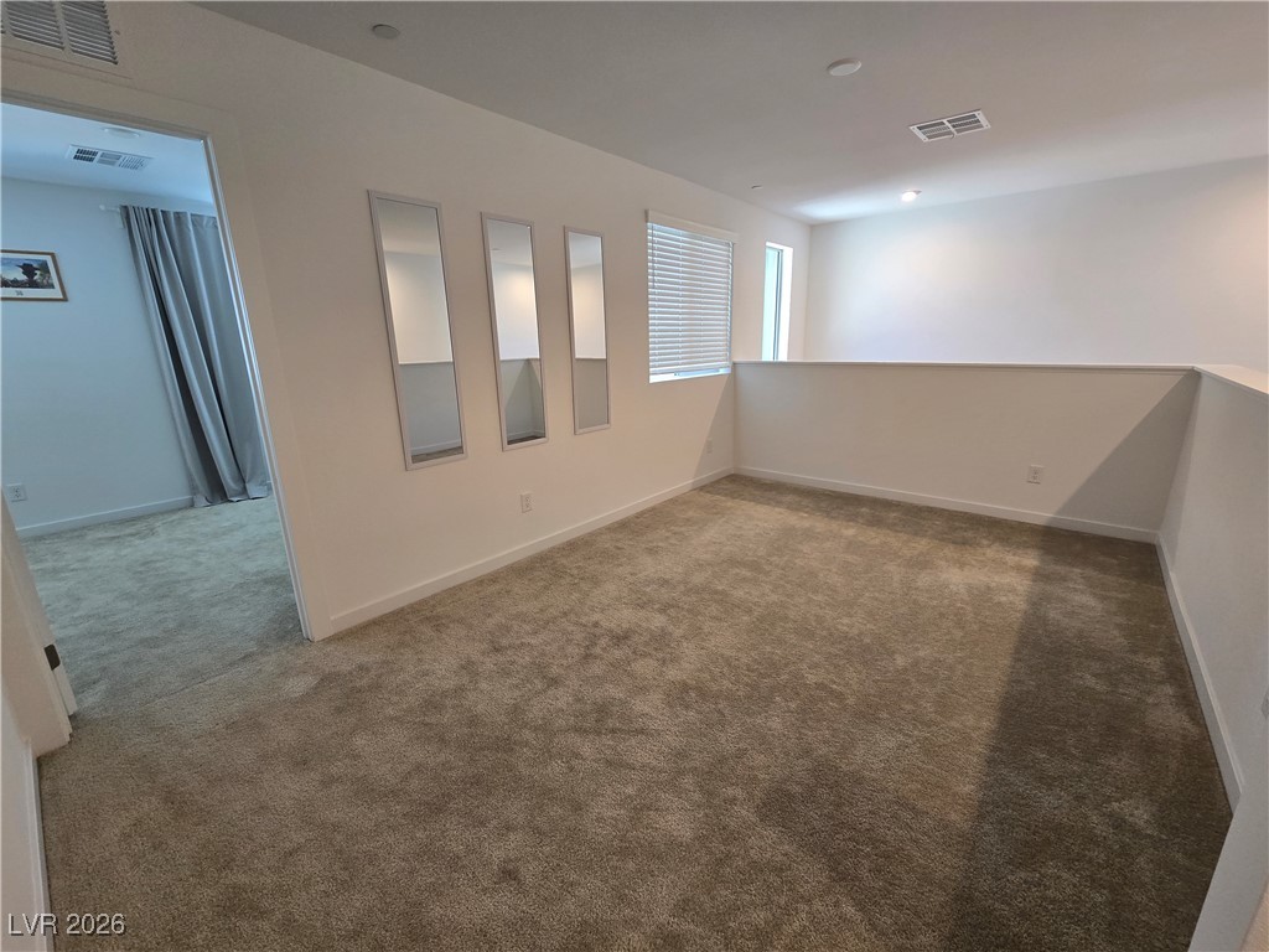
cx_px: 634
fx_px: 477
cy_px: 476
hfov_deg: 106.2
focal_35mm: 13
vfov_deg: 89.9
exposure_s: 1/60
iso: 160
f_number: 2.2
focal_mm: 2.2
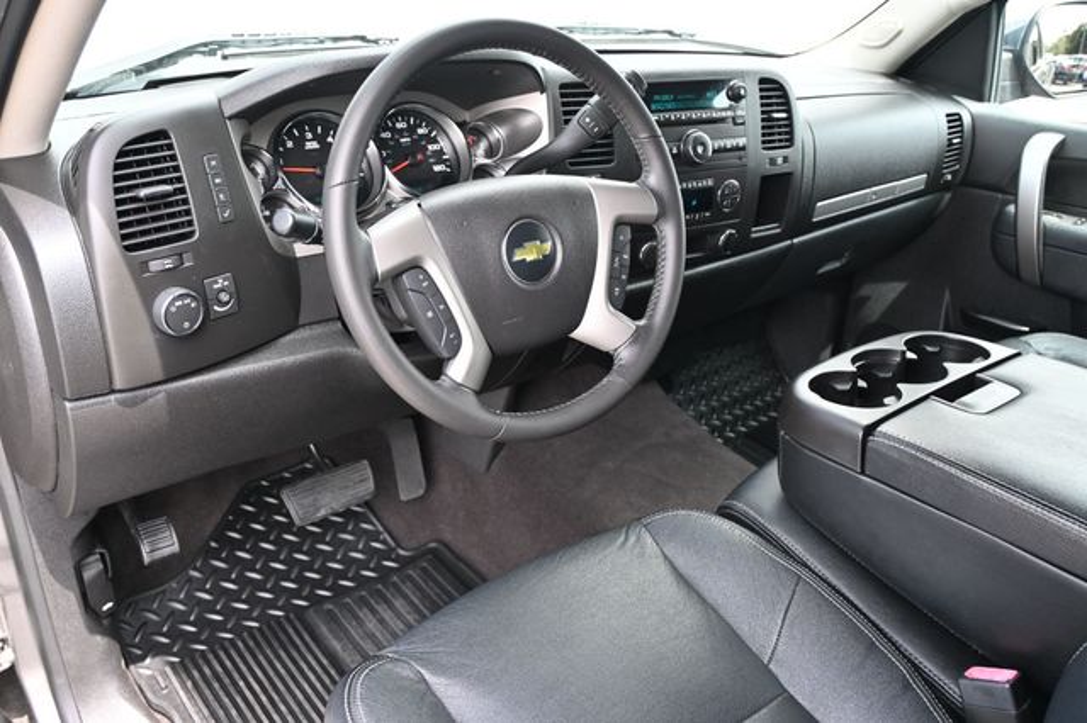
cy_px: 362
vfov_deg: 43.6
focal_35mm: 30
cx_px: 544
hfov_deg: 62.0
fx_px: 905
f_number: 3.8
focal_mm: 20
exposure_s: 1/125
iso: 450
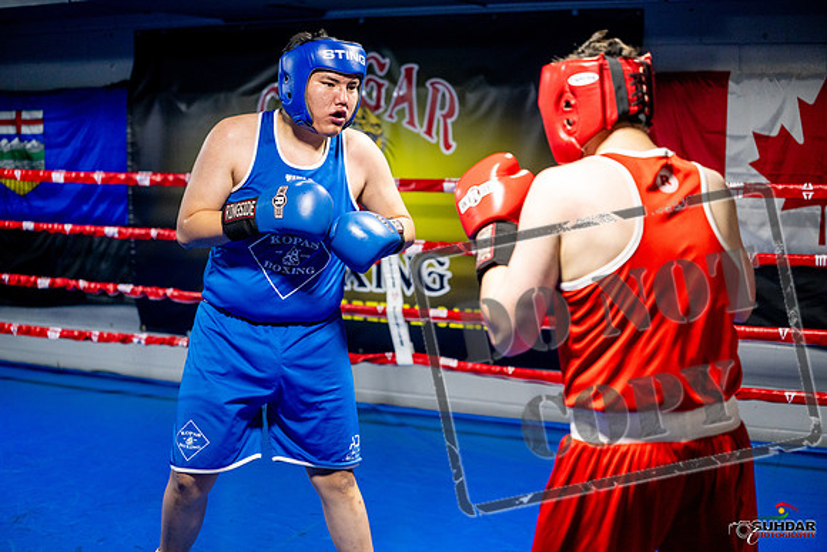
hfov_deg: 39.6
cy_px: 276
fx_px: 1149
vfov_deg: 27.0
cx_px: 414
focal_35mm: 50
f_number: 2
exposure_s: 1/1000
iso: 4000
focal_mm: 50
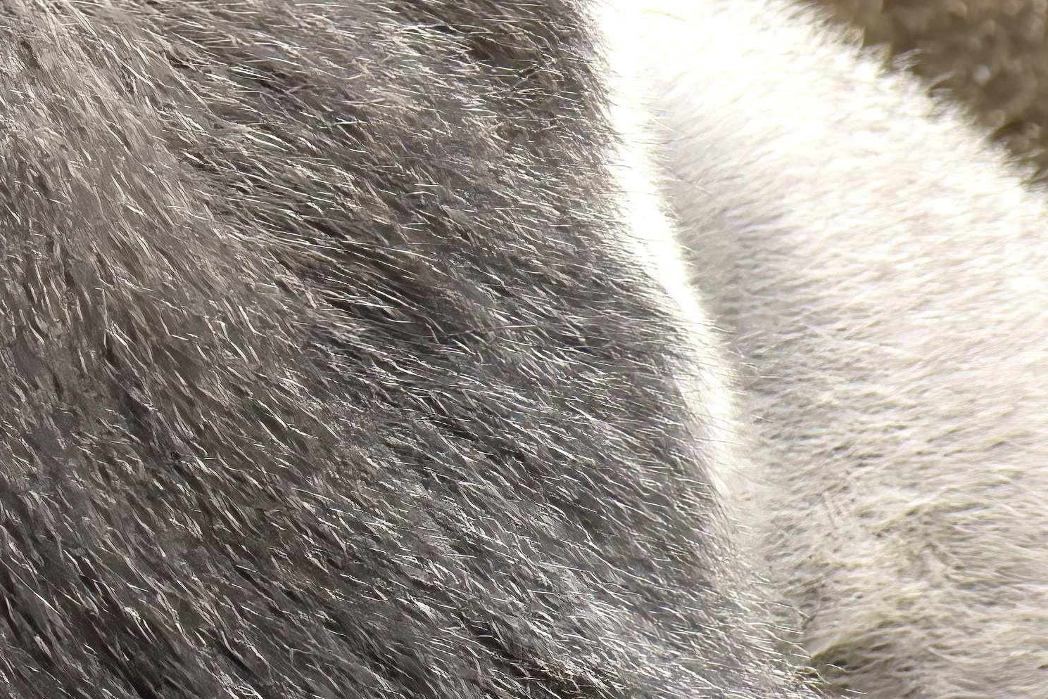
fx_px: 60455
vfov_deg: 0.7
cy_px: -617
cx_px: -838
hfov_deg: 1.0
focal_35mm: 2076
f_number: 7.1
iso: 800
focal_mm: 420
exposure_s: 1/400
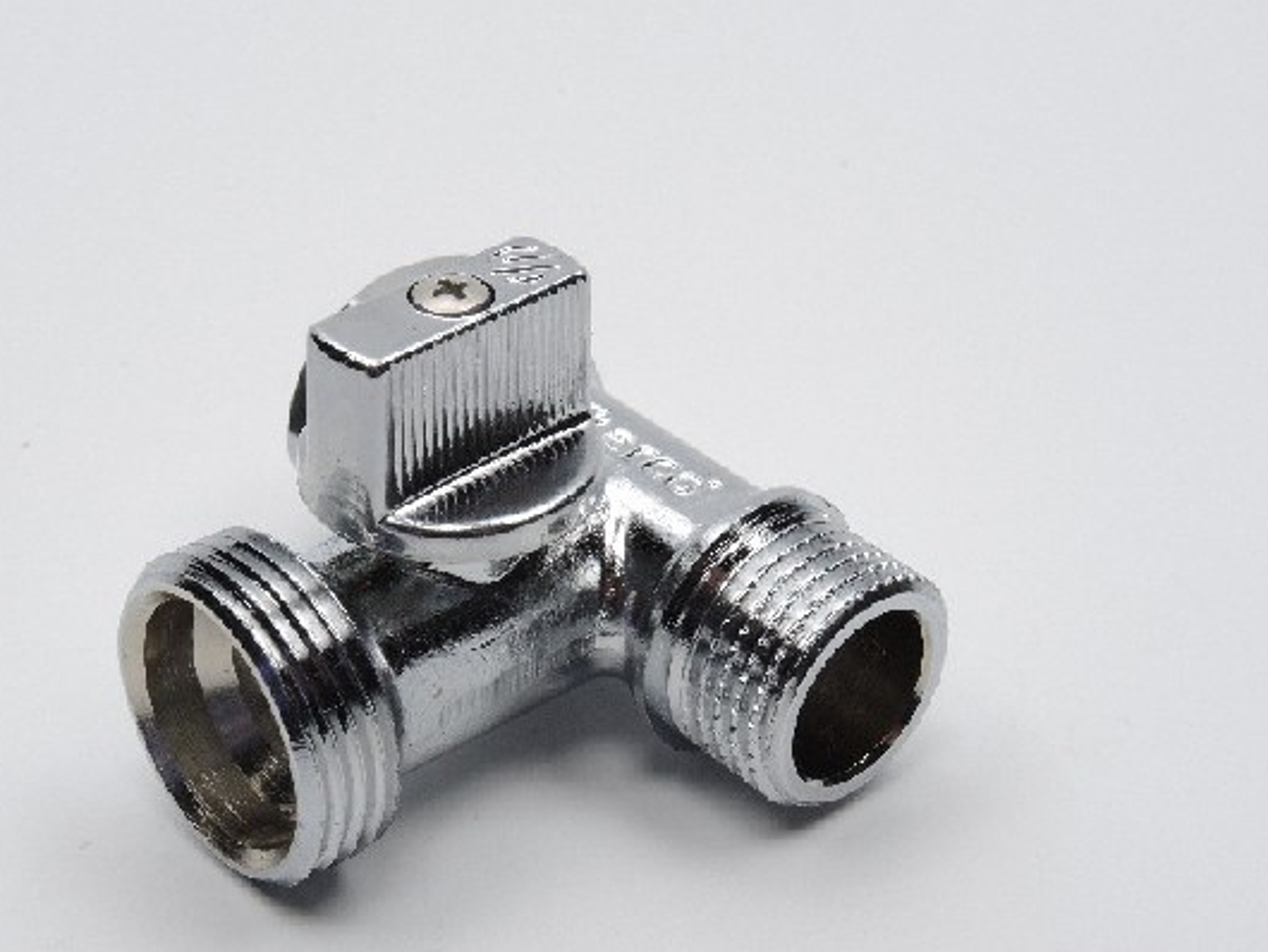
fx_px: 2565
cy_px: 514
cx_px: 557
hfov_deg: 27.7
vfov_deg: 21.0
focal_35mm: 70
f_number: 6.3
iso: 100
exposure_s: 1/100
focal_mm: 12.5
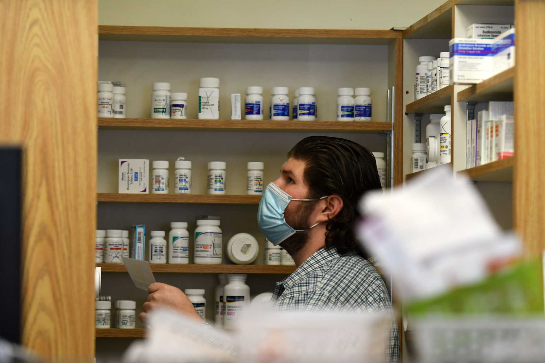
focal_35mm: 183
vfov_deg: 7.5
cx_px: 272
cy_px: 182
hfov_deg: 11.2
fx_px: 2770
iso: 1250
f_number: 3.2
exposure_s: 1/500
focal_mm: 122
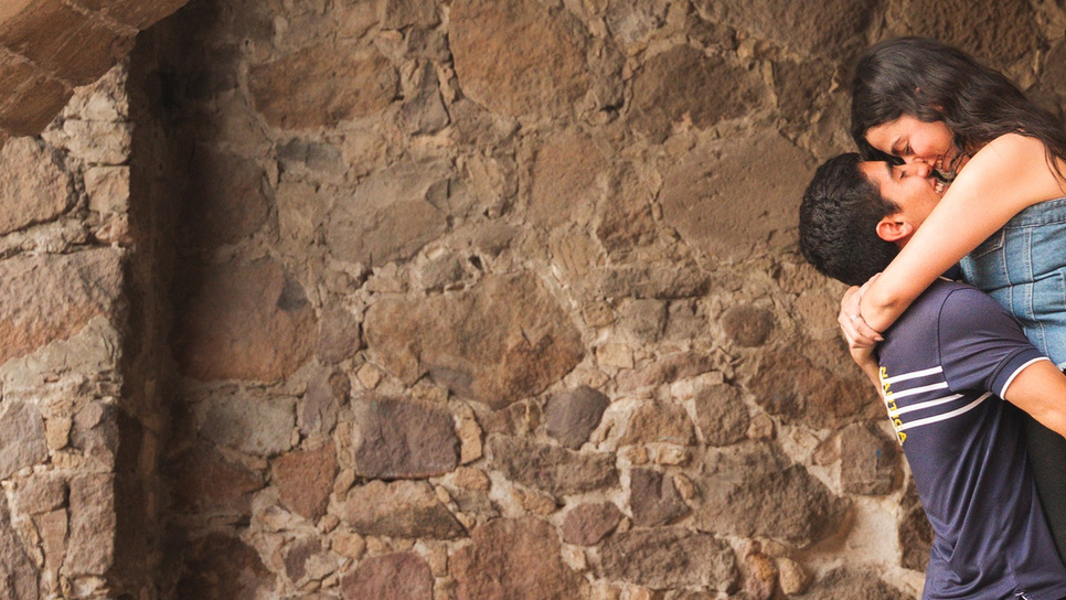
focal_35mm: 122
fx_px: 3449
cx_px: 1207
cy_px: 350
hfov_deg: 16.9
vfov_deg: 9.9
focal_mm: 37
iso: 2000
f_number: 3.5
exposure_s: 1/125
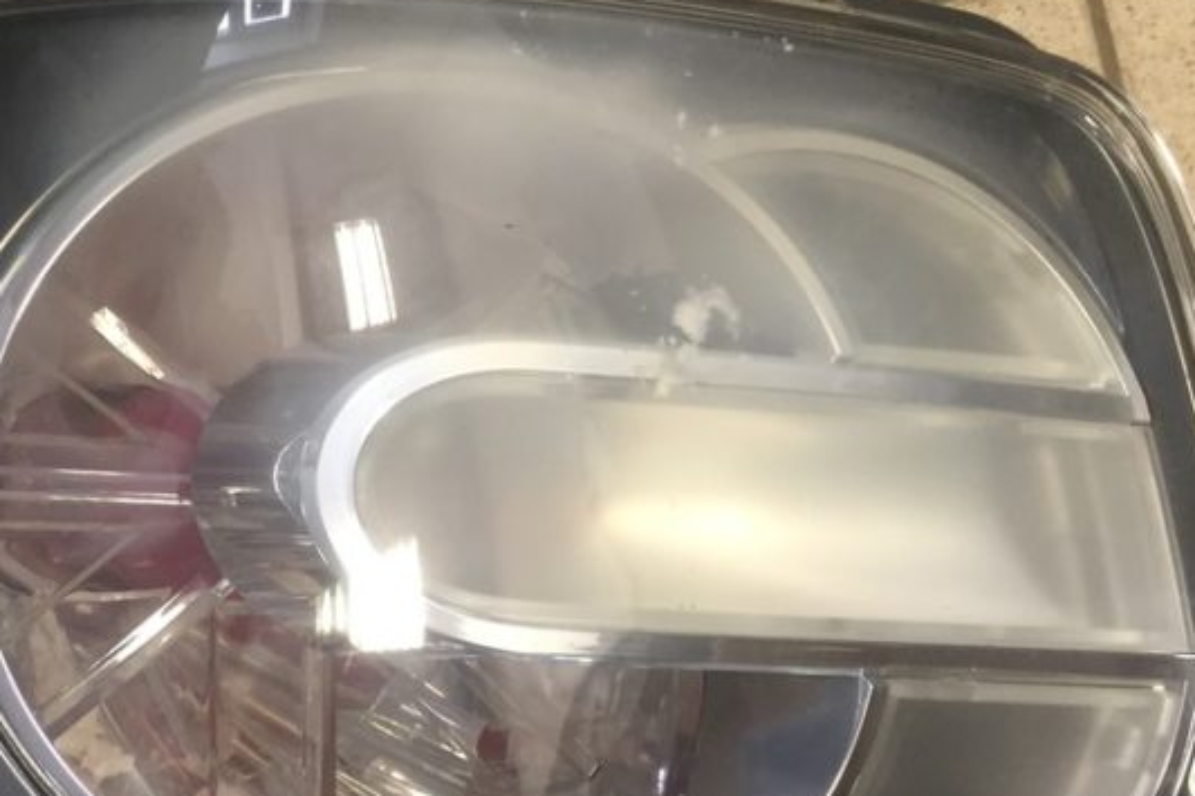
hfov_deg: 33.9
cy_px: 435
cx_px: 323
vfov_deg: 23.4
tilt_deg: -82.3
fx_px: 1925
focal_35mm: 58
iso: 160
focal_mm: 4.15
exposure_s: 1/33
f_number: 2.2
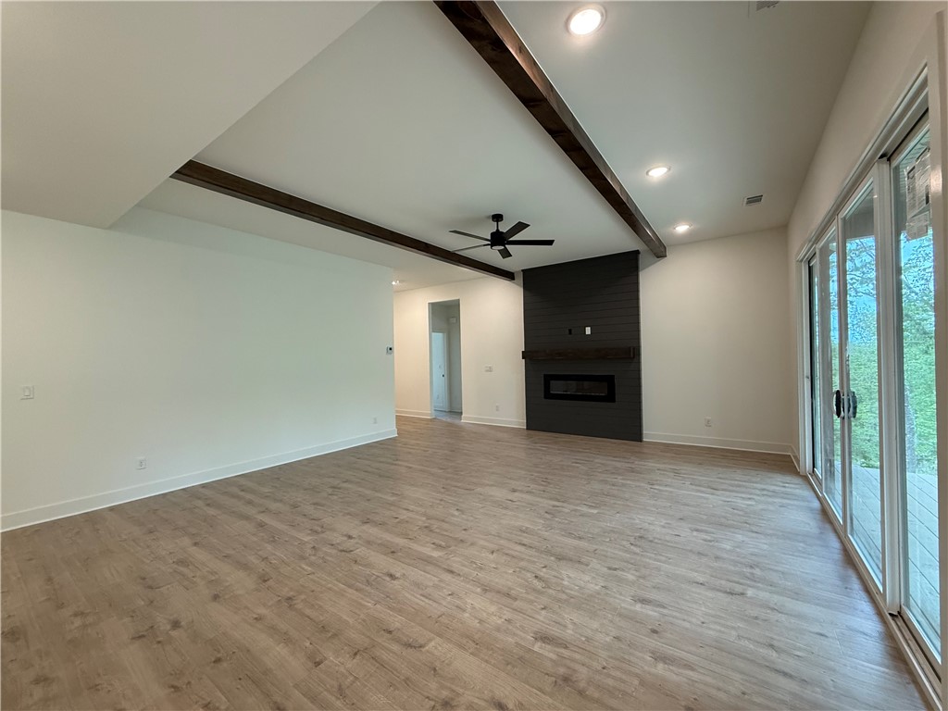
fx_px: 383
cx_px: 474
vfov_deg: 85.7
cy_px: 356
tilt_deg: -0.7
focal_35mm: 14
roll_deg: +1.2
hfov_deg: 102.1
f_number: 2.2
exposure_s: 1/120
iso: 320
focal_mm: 2.22
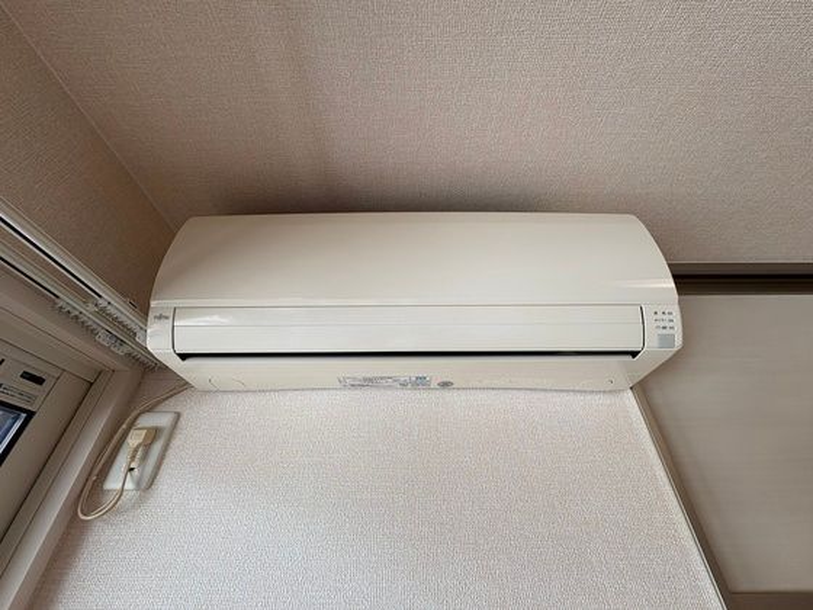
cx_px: 406
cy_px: 305
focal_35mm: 14
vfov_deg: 85.7
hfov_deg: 102.1
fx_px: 329
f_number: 2.2
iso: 64
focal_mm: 2.22
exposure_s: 1/120
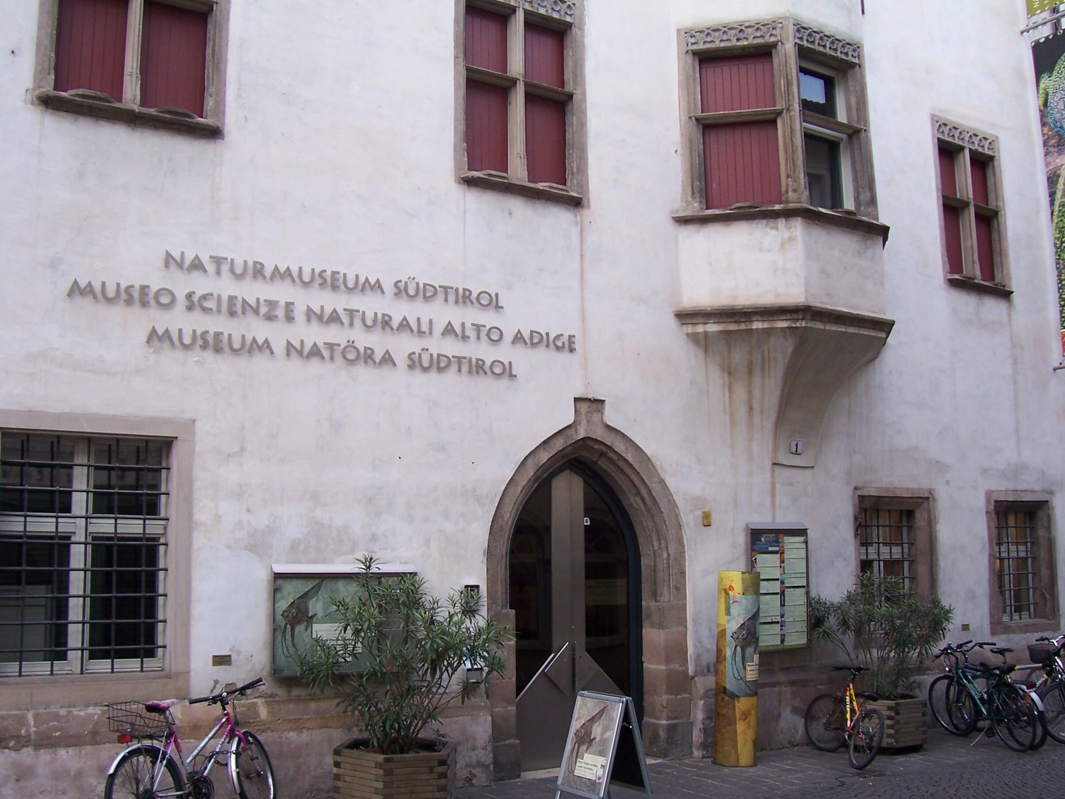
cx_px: 532
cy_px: 400
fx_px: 1046
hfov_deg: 54.0
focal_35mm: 34
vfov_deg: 41.8
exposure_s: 1/180
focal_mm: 5.6
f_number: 2.7
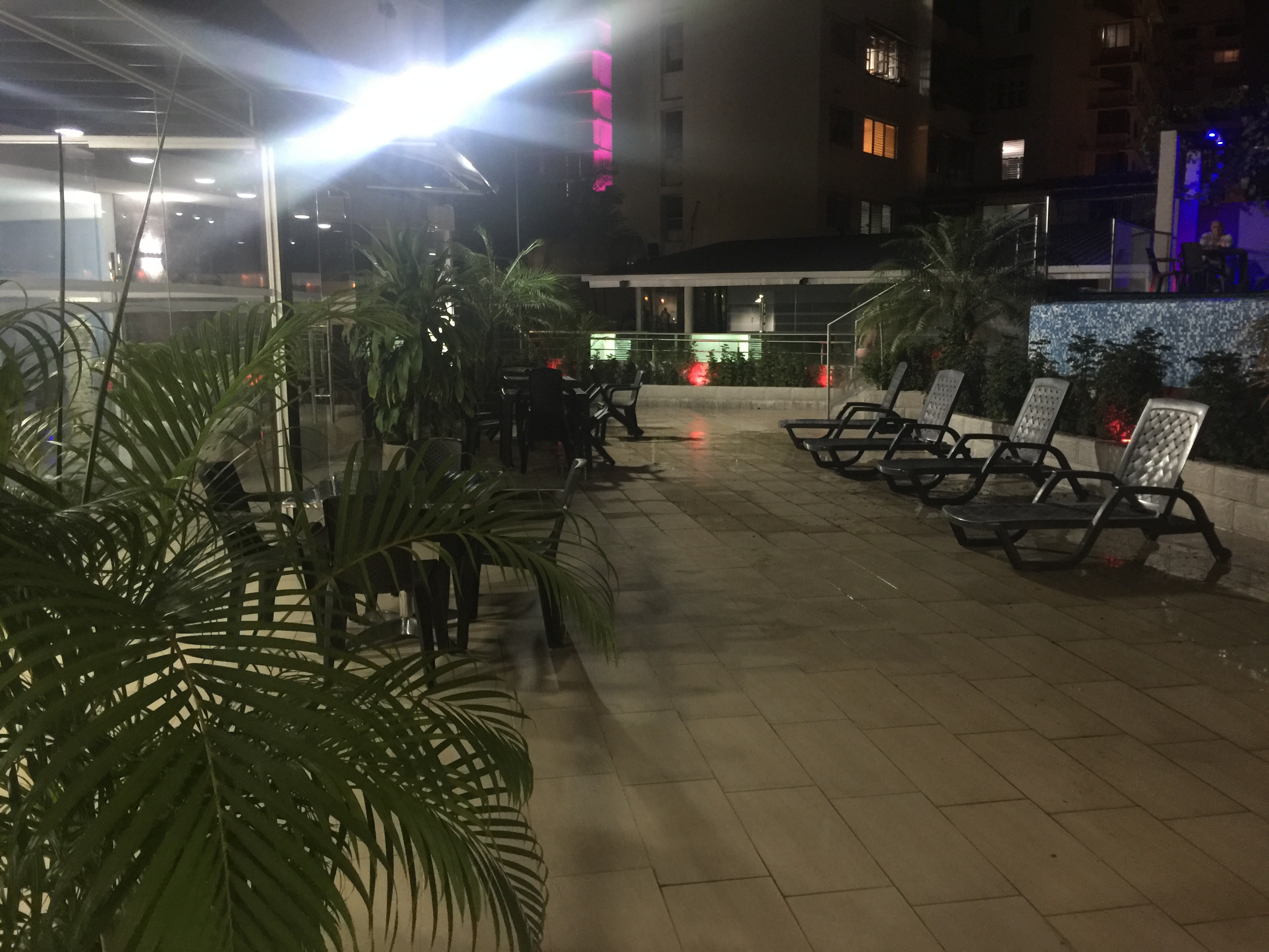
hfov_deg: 61.7
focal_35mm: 29
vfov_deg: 48.2
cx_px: 634
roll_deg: -1.4
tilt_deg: -7.6
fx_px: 1063
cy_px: 476
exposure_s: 1/4
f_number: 2.2
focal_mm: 4.15
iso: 80
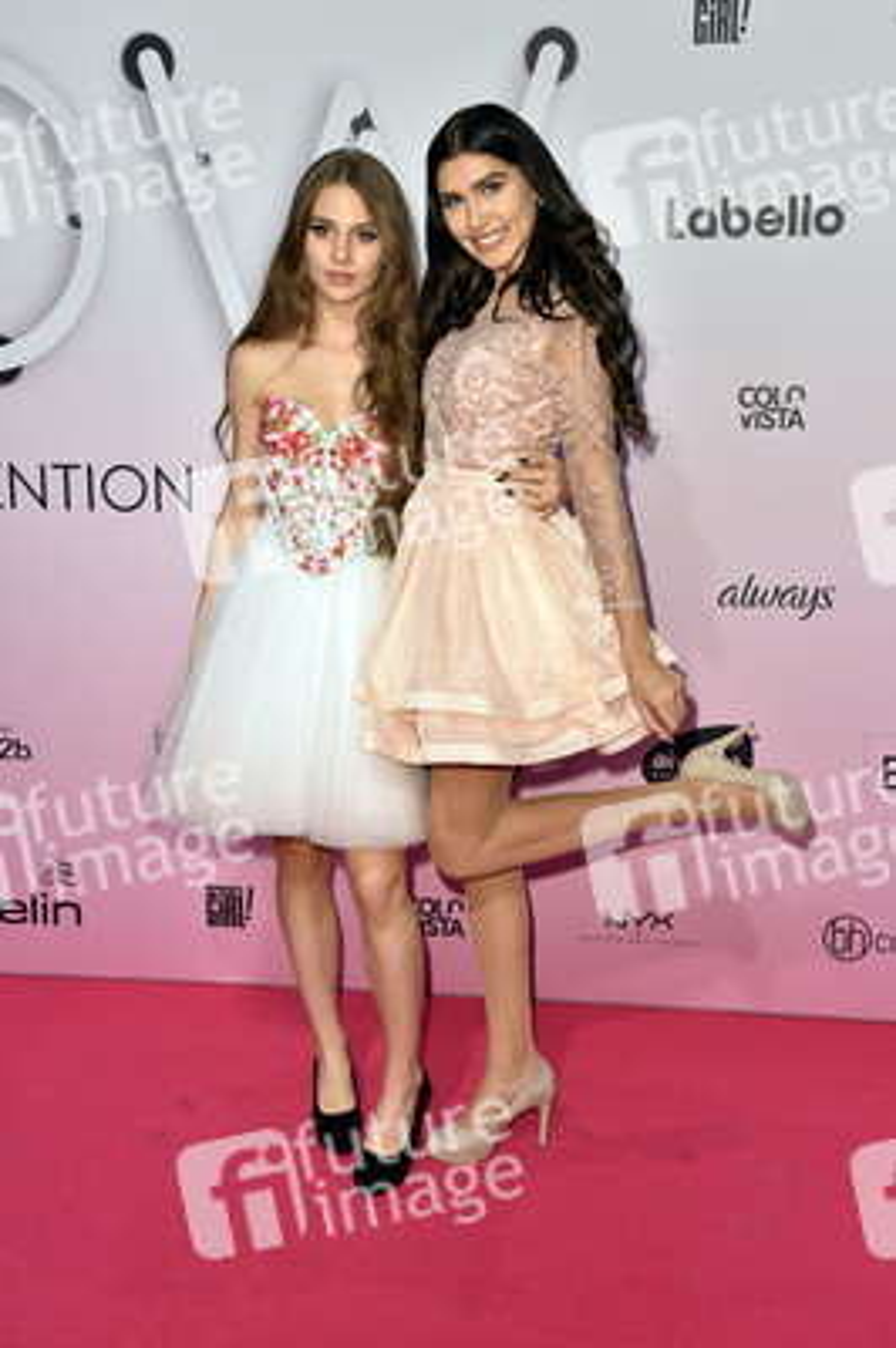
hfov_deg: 29.2
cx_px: 448
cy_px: 674
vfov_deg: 42.8
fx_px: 1720
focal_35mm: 46
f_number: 6.3
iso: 640
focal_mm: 46
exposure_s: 1/200
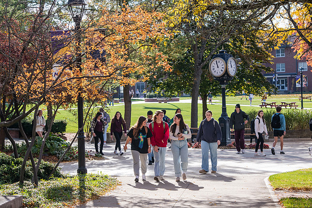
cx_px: 156
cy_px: 104
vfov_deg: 13.4
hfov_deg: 20.0
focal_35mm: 102
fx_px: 884
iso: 320
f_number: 7.1
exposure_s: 1/500
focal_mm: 102
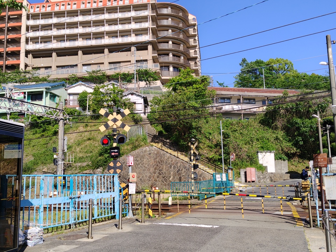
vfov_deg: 41.8
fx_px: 330
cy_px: 126
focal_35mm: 34
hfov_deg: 54.0
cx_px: 168
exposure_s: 1/1800
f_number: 1.88
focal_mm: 5.56
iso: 50
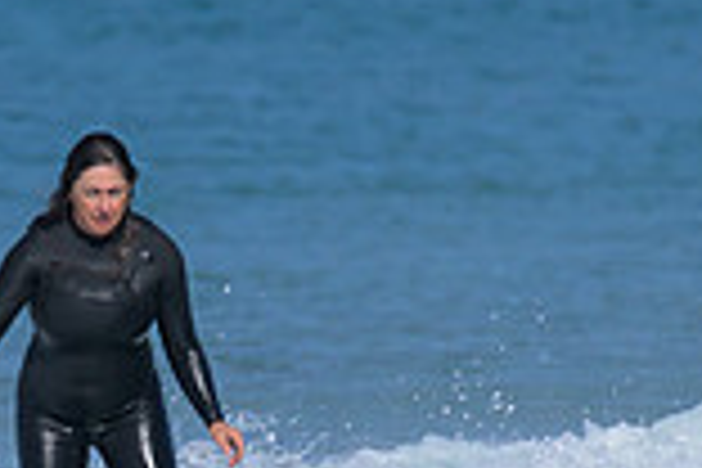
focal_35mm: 2866
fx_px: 55883
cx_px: 149
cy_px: 329
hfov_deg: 0.7
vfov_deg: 0.5
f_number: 8
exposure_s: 1/2000
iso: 320
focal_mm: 560
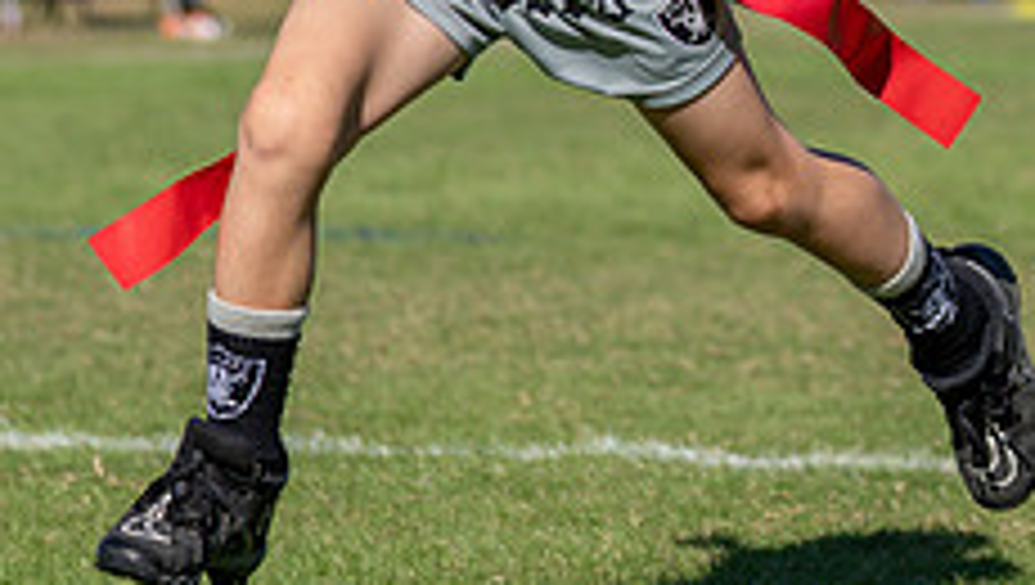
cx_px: 733
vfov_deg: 3.6
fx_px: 9259
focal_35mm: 337
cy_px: -556
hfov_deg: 6.4
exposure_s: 1/6400
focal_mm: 70
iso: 250
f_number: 2.8
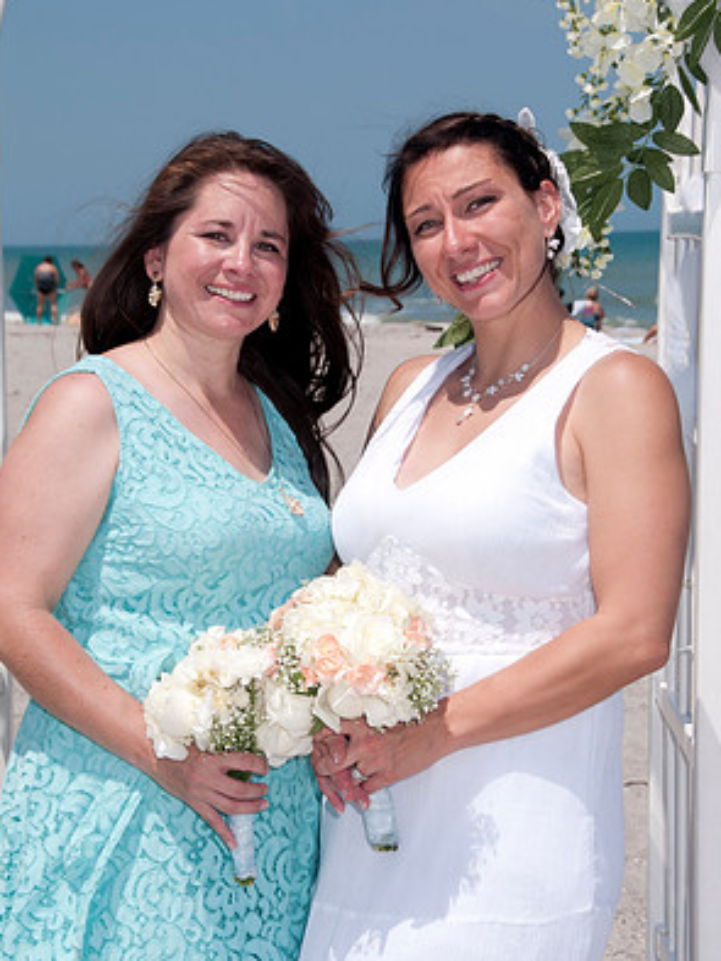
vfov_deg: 19.8
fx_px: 2748
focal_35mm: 99
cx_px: 363
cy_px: 499
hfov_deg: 14.9
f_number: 13
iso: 100
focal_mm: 60
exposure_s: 1/250
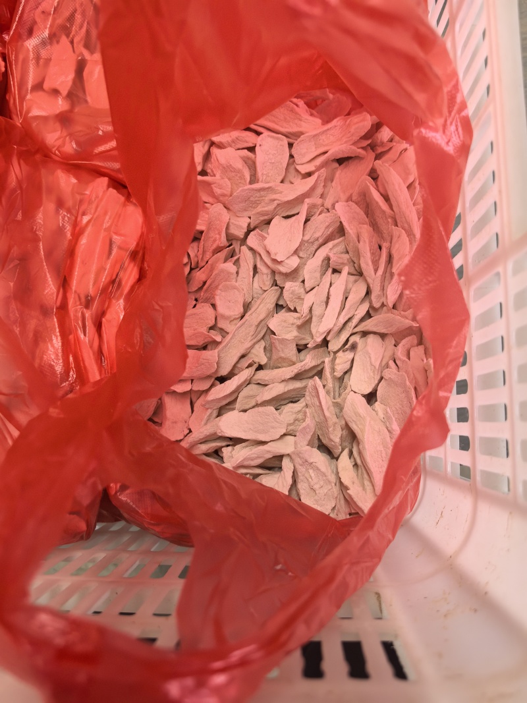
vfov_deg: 65.3
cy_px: 352
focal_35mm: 27
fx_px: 548
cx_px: 264
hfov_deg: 51.3
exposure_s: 1/1107
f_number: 2
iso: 2000
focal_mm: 6.98
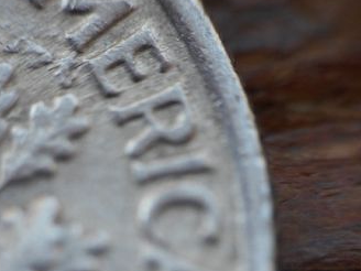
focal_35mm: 157
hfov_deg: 12.6
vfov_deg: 9.5
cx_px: 103
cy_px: 120
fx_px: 1637
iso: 220
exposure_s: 1/30
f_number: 5.1
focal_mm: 18.8
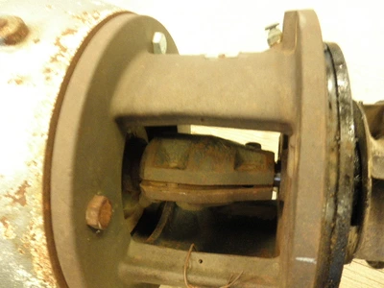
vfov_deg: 49.7
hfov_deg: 63.4
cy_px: 144
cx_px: 192
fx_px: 311
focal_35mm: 28
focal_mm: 5
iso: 200
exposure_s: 1/8
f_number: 3
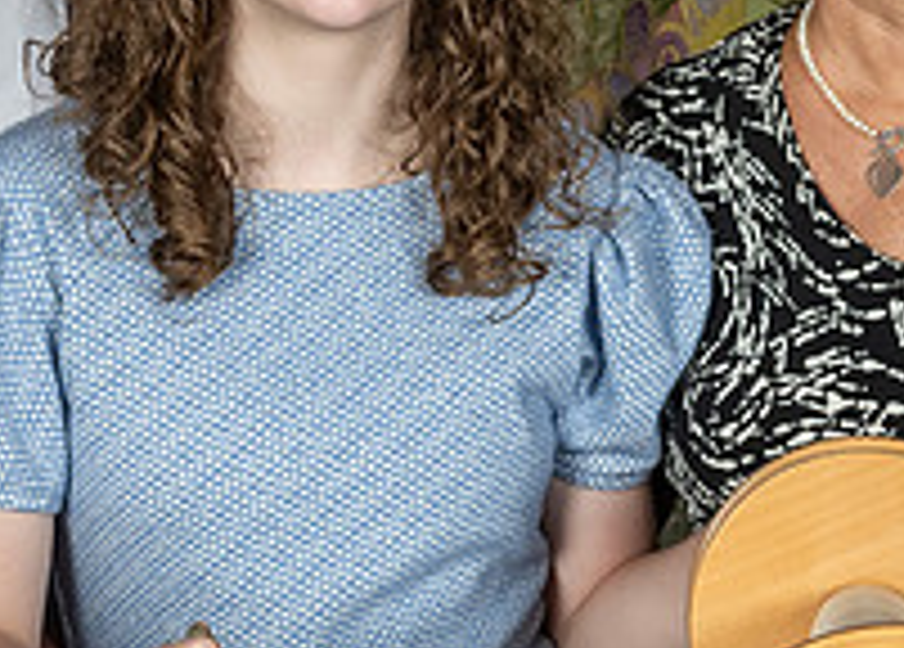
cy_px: -31
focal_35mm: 160
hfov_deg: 12.5
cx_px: 365
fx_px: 4112
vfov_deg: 8.9
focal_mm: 32
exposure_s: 1/200
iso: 640
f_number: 7.1
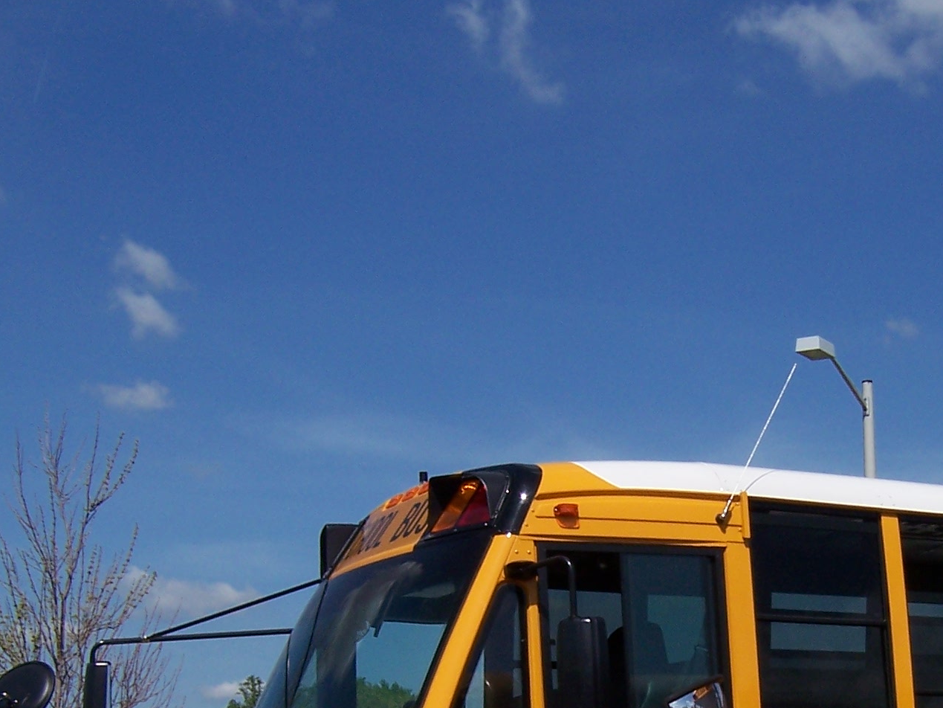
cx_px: 658
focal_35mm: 67
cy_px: 682
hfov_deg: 28.7
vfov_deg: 21.3
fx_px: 1825
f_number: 5.6
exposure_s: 1/1000
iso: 80
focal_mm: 5.5
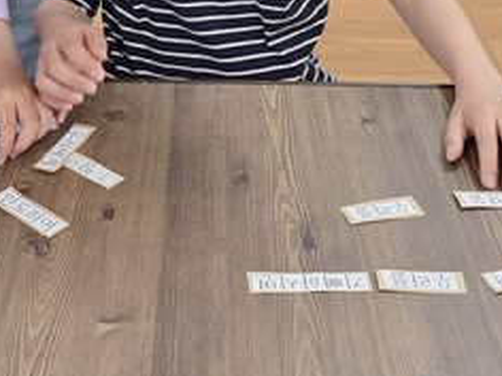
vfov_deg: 21.0
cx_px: 220
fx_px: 943
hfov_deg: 29.8
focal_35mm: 65
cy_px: -81
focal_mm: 6.3
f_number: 1.7
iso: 400
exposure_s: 1/120
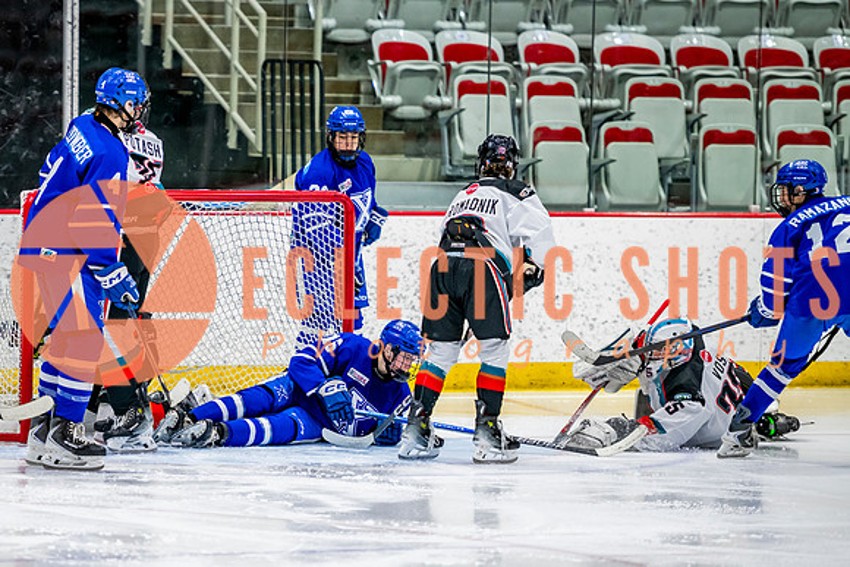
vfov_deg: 5.5
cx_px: 249
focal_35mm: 250
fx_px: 5909
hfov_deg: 8.2
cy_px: 290
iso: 1600
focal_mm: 175
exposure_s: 1/800
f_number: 3.2
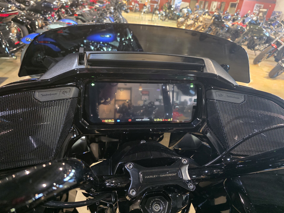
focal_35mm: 24
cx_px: 139
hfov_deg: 71.6
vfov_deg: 56.8
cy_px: 106
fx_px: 197
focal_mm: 6.3
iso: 1600
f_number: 1.7
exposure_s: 1/120
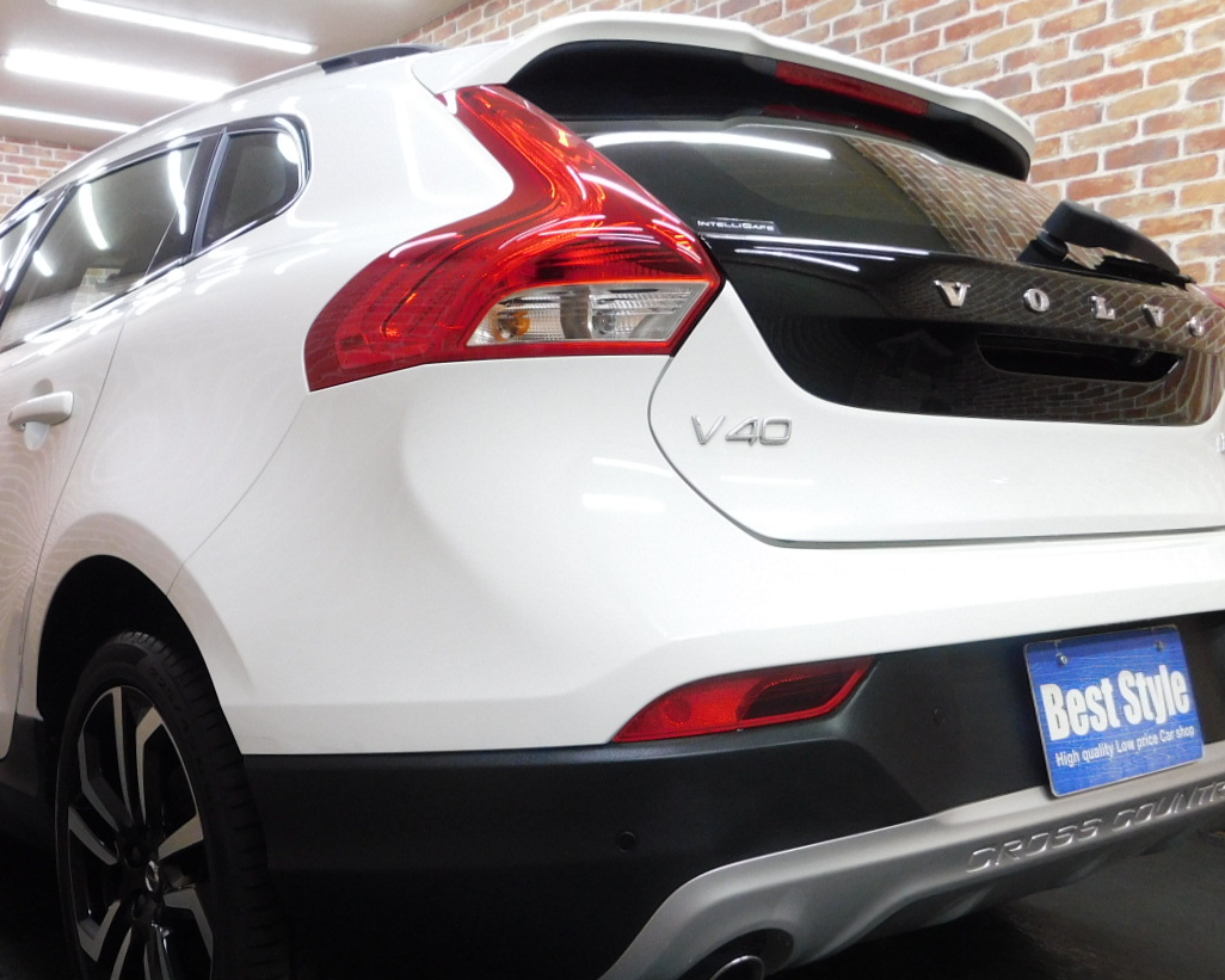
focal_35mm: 35
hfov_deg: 51.0
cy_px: 614
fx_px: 1269
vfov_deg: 41.9
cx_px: 455
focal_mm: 4
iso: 220
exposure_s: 1/30
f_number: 3
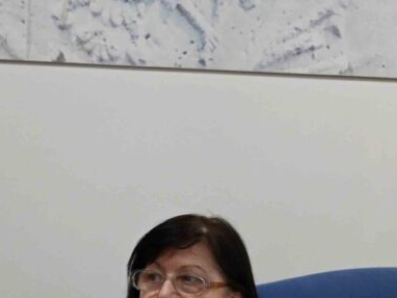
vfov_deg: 8.1
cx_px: 293
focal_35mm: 181
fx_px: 2077
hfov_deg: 10.9
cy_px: 375
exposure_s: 1/125
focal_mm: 50
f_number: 5.6
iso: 1600
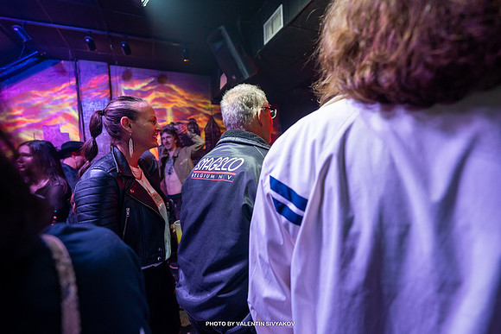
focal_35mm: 16
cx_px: 250
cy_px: 167
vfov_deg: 74.5
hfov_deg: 97.5
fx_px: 220
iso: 1600
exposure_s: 1/200
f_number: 2.8
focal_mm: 15.5
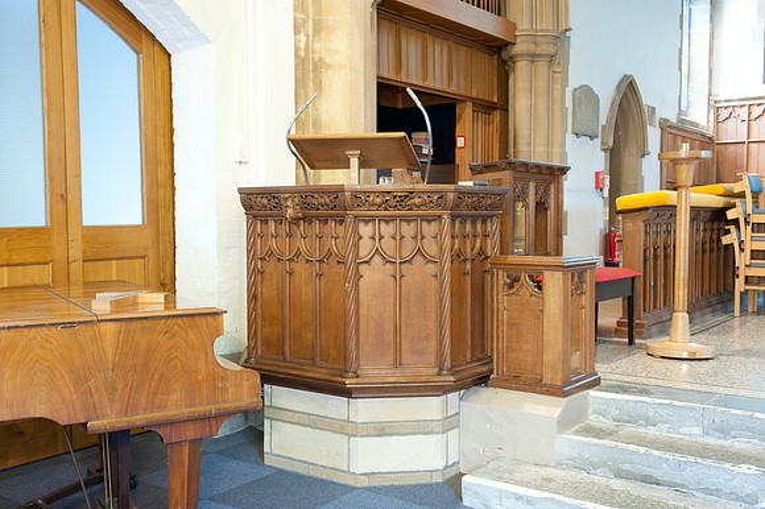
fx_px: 807
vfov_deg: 35.0
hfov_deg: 50.7
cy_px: 254
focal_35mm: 38
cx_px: 382
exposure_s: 1/2.5
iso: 1000
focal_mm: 38
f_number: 9
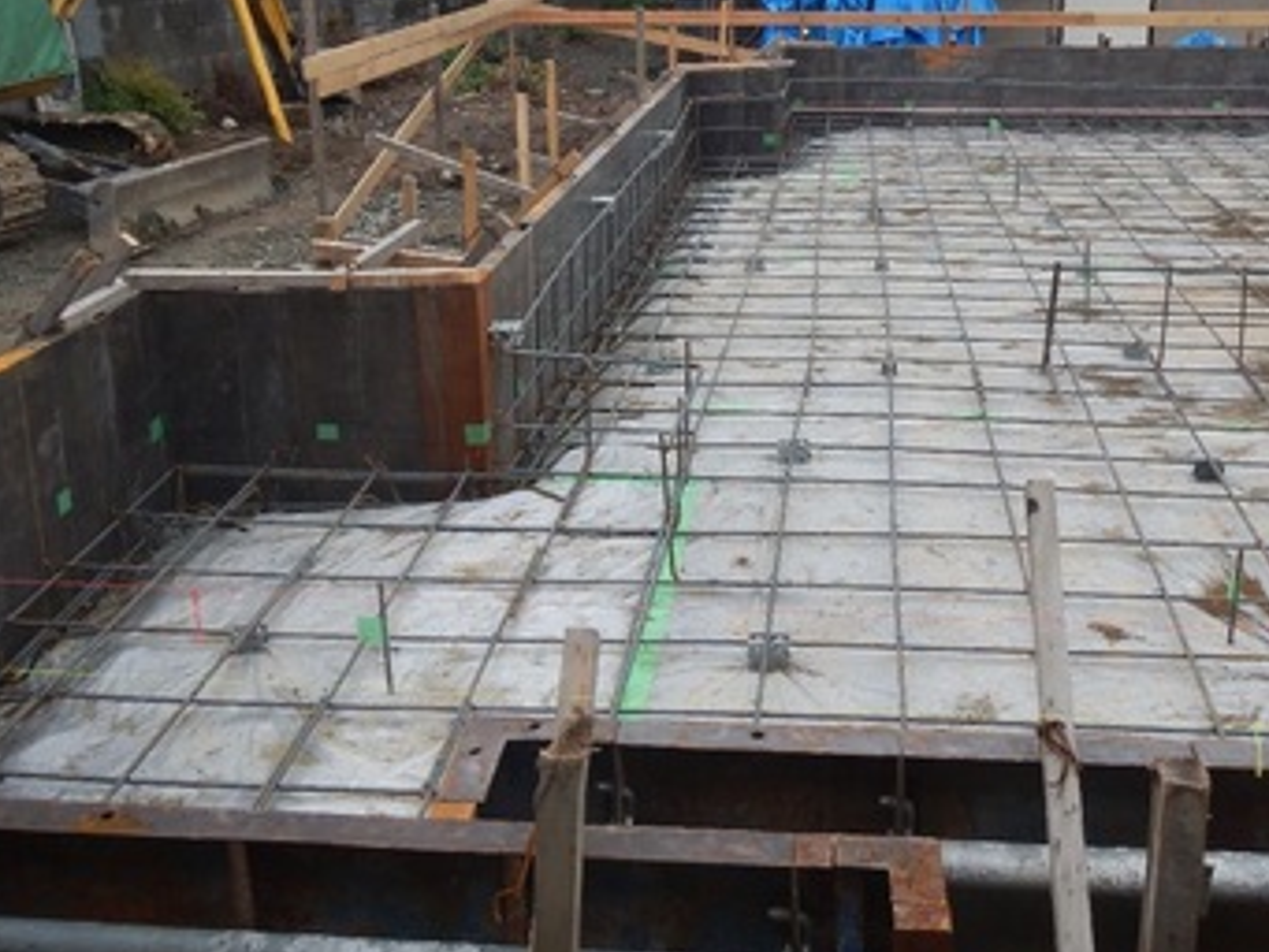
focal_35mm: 41
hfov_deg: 45.6
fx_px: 1504
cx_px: 726
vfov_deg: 34.6
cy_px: 273
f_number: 3.9
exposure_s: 1/100
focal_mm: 5
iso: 125
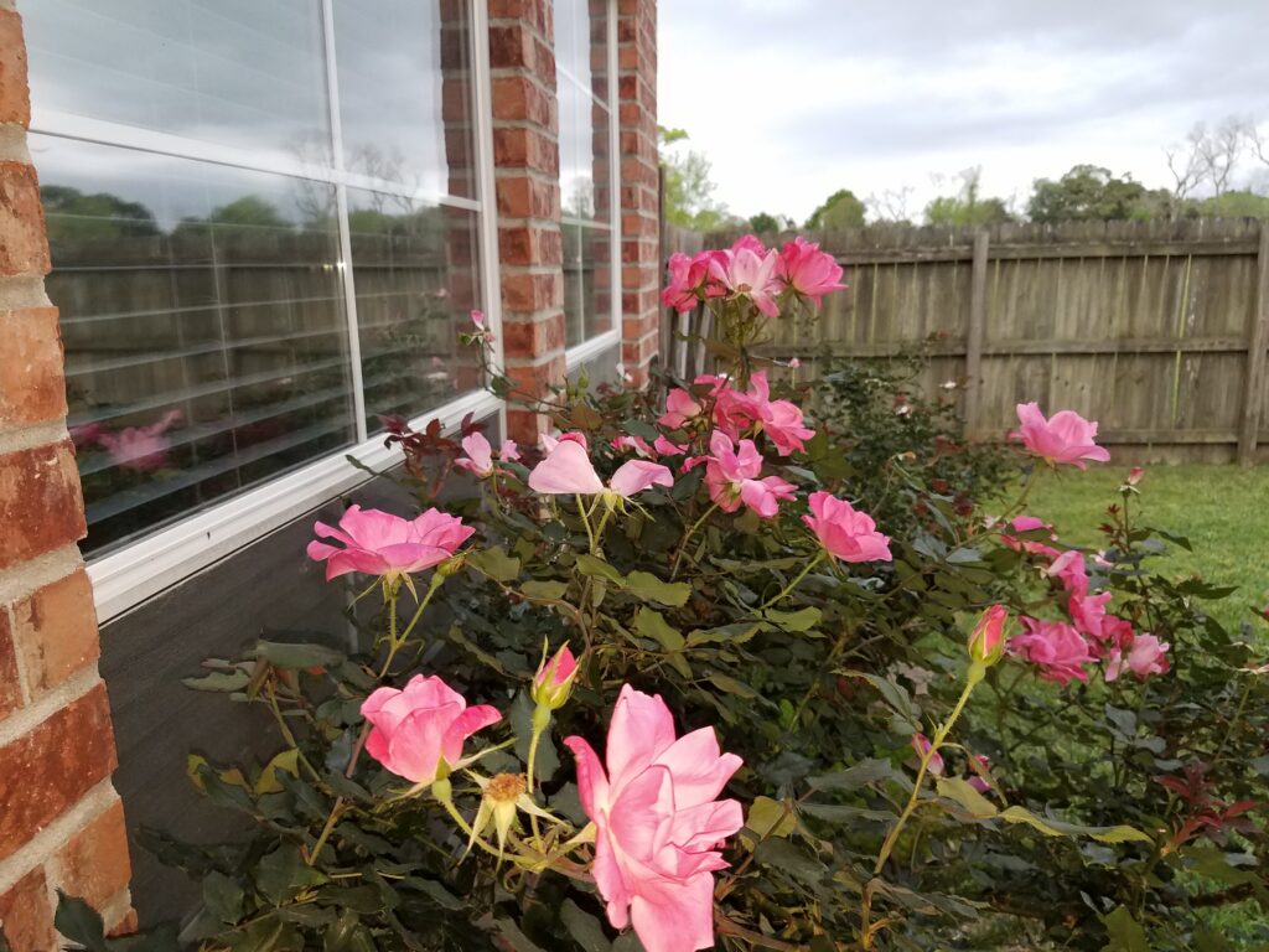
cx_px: 634
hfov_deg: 67.3
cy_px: 476
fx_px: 953
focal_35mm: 26
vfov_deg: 53.1
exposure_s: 1/60
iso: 125
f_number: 1.7
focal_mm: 4.2
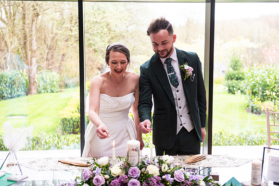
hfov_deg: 38.2
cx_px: 140
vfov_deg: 26.0
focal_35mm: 52
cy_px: 93
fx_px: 403
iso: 500
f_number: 3.5
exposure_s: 1/200
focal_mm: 52
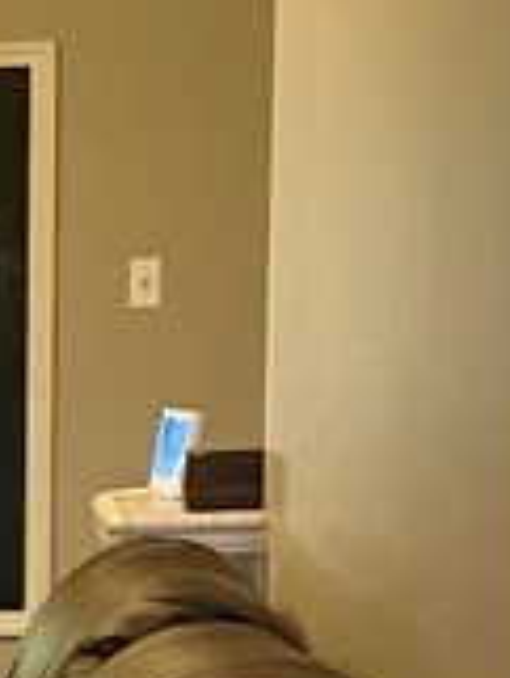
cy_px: 804
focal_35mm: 178
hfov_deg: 7.7
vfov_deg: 10.9
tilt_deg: -8.7
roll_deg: +2.2
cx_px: -797
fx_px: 3492
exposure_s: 1/60
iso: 200
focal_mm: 3.99
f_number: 1.8
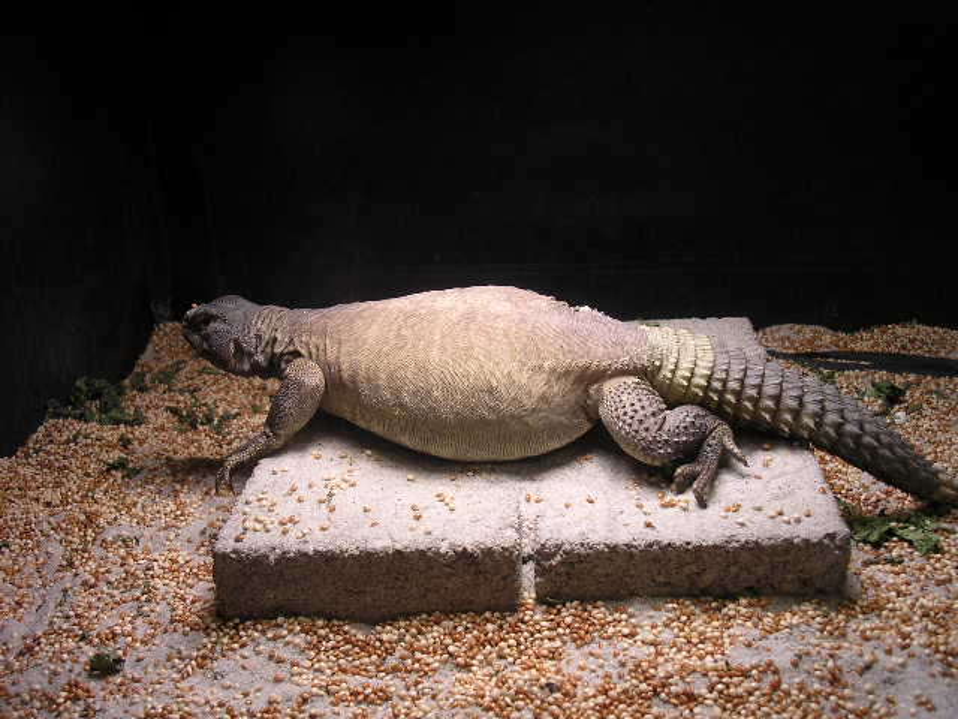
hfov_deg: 49.0
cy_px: 360
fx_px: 1052
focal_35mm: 38
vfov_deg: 37.7
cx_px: 479
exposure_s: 1/73.8
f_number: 2.8
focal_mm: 5.8
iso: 100
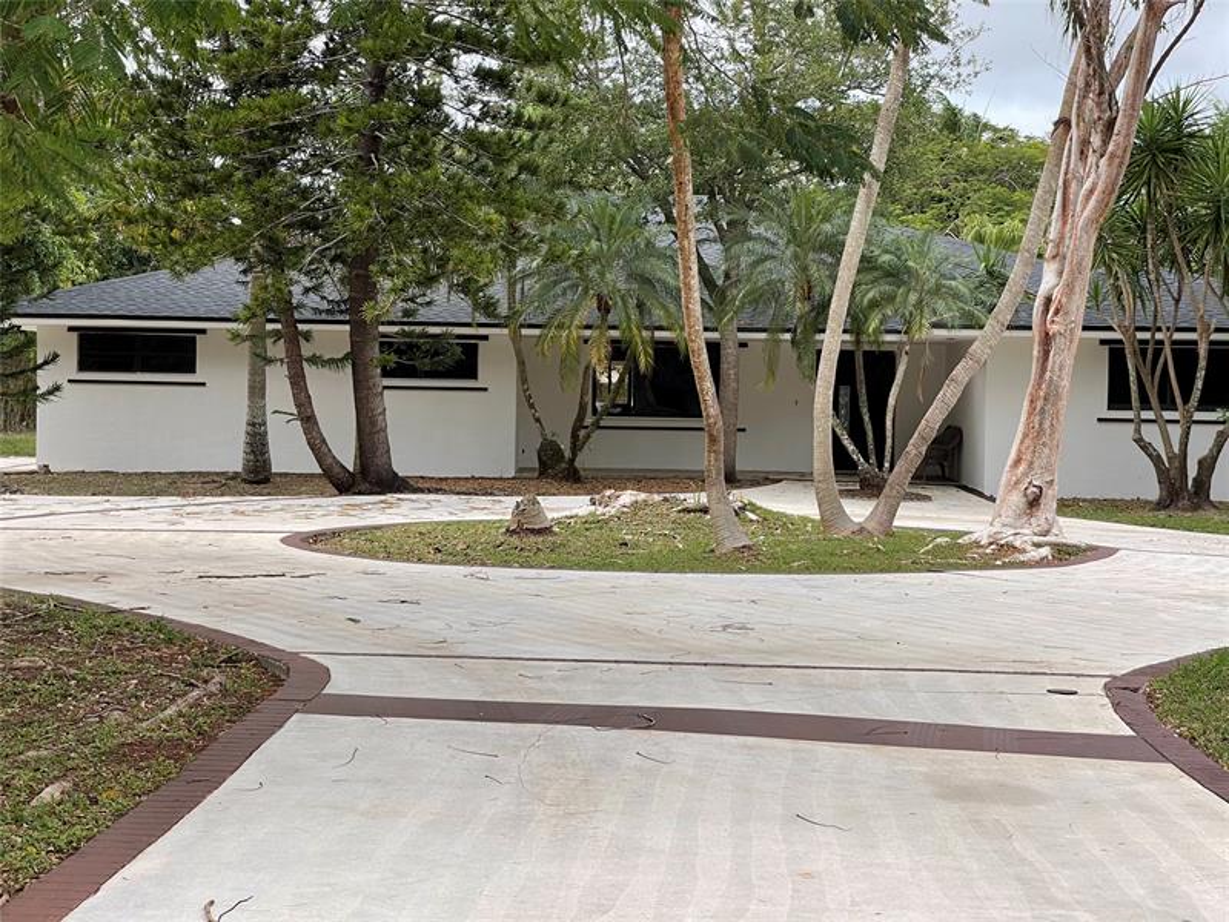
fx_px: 2272
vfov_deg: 22.9
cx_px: 614
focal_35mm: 64
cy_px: 461
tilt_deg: -1.5
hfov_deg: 30.3
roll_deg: -0.6
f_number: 2.2
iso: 20
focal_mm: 7.5
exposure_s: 1/125
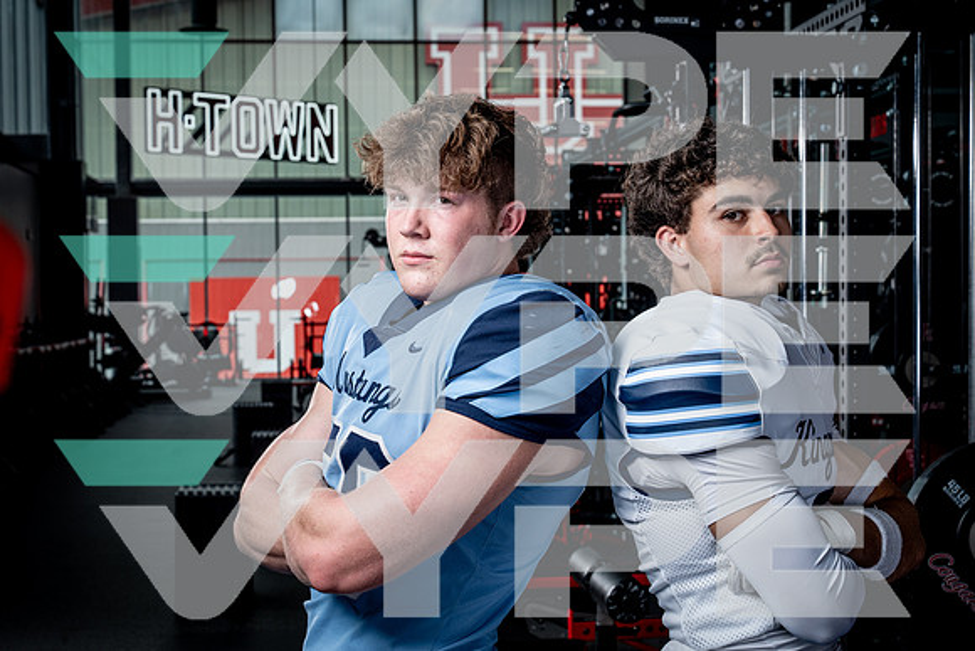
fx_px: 1734
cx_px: 488
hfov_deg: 31.4
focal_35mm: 64
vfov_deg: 21.3
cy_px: 326
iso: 640
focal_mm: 64
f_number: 8
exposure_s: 1/250
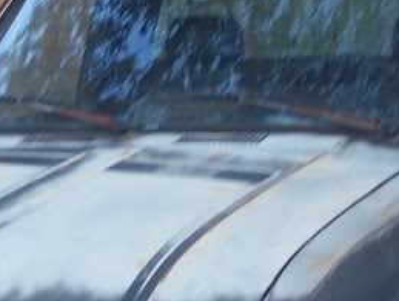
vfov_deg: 9.9
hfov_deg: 13.1
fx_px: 1731
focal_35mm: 150
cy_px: 204
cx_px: 183
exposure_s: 1/30
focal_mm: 6.3
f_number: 2.8
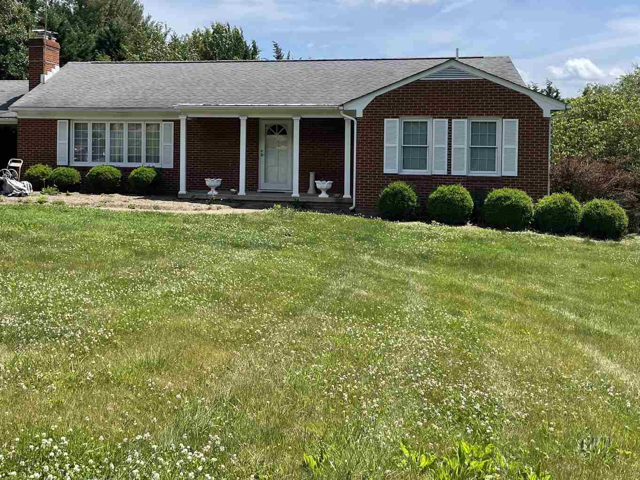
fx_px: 721
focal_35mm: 39
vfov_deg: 36.4
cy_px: 157
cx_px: 218
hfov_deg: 47.2
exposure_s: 1/3731
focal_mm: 4.2
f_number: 1.6
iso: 32
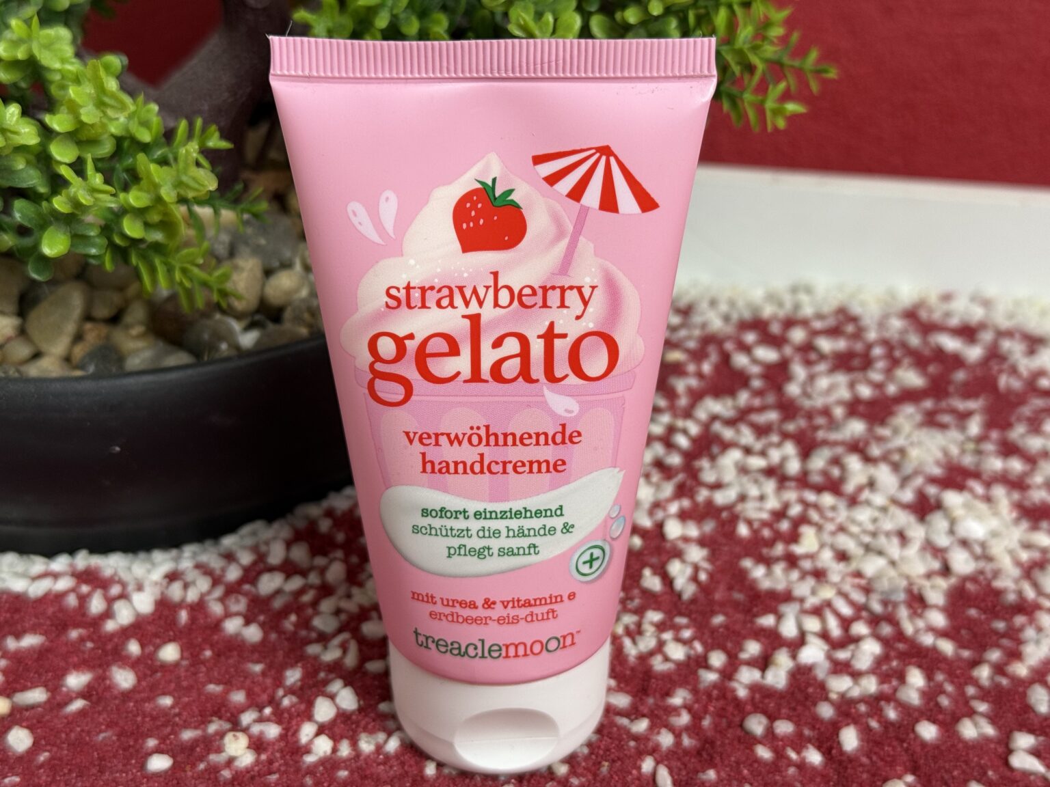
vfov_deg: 30.3
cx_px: 525
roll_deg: -0.8
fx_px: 1456
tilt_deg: -31.1
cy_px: 394
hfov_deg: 39.7
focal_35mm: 48
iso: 50
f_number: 1.78
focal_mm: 6.76
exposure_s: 1/50
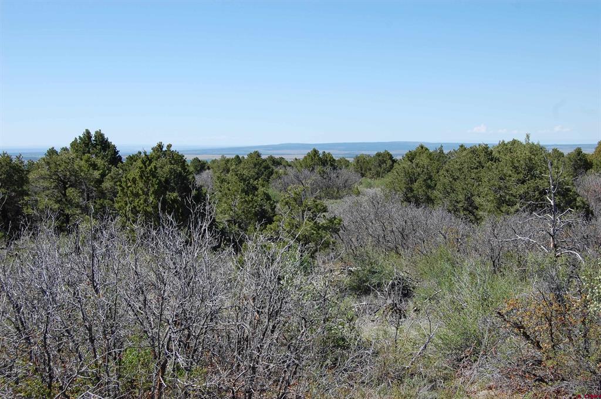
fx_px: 850
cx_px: 300
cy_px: 200
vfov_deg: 26.4
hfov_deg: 38.9
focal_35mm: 51
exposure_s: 1/320
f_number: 9
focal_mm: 34
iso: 200
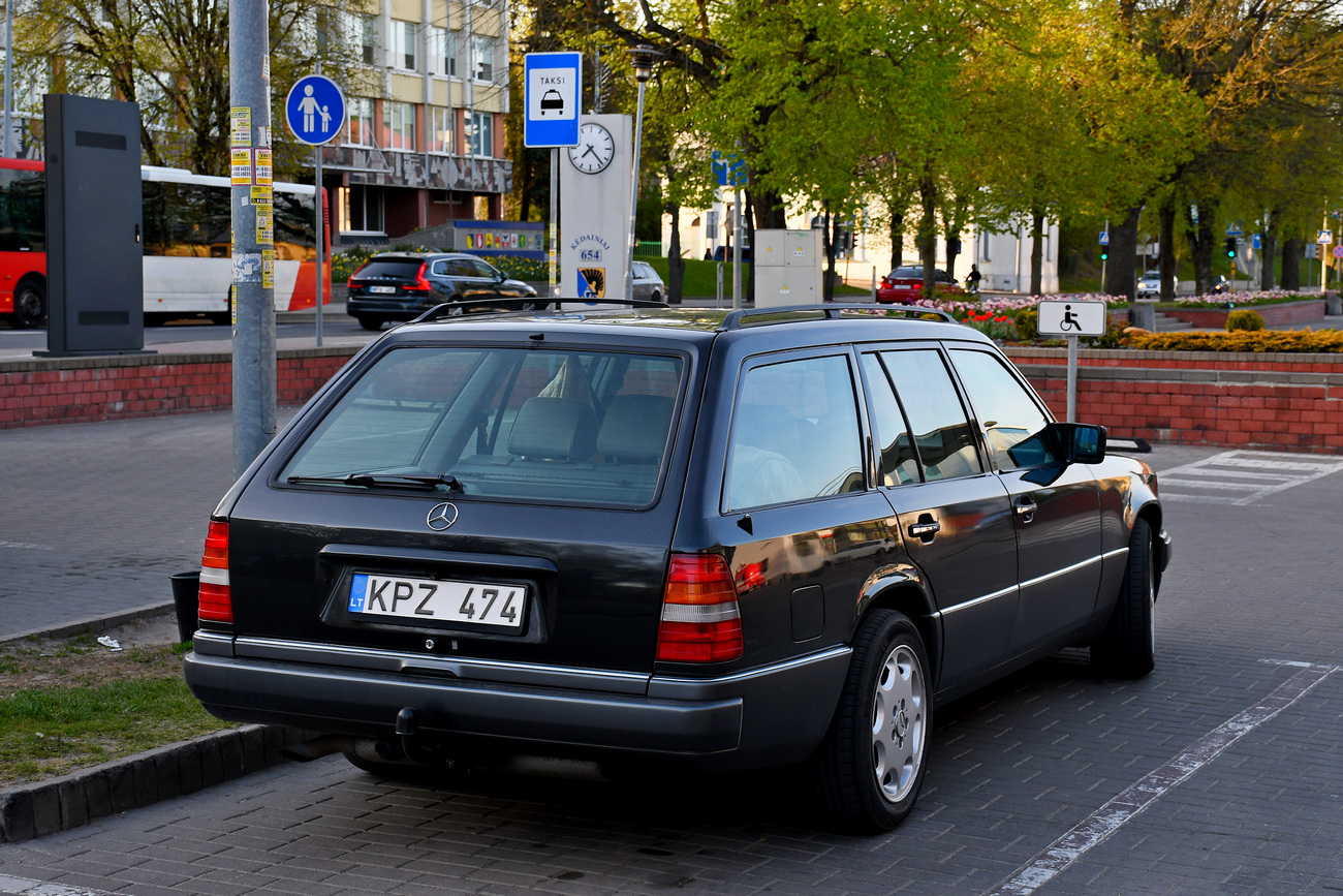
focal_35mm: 52
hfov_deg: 38.2
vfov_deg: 26.0
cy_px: 448
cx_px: 672
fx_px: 1940
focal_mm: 35
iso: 200
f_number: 6.3
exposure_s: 1/160
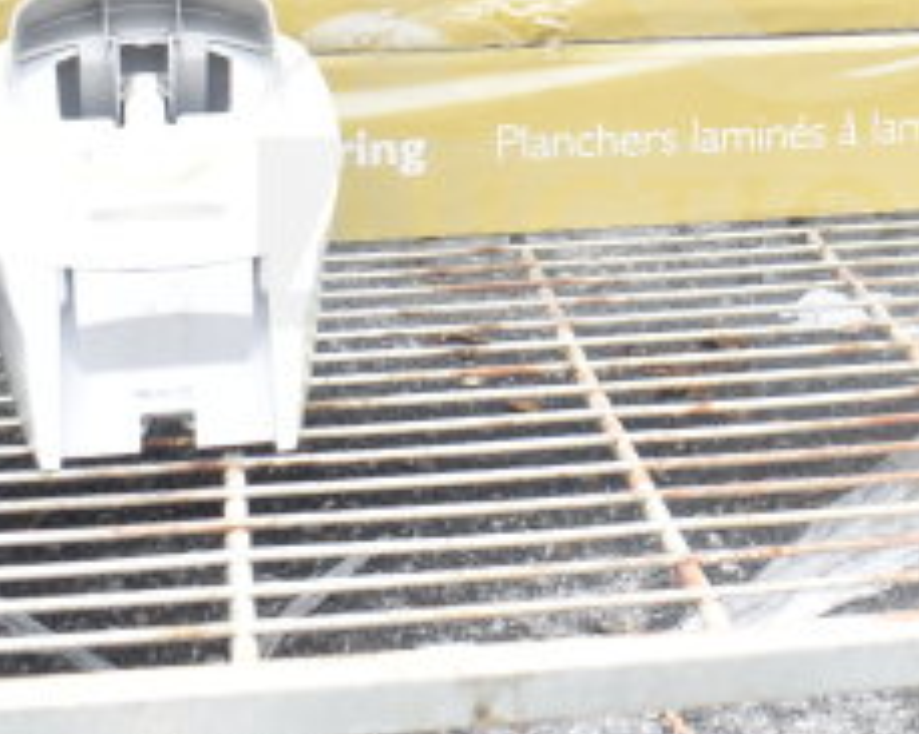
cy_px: 10
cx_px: 706
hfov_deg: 25.1
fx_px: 2039
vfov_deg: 19.8
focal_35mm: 75
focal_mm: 20
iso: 200
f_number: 4.5
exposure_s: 1/80
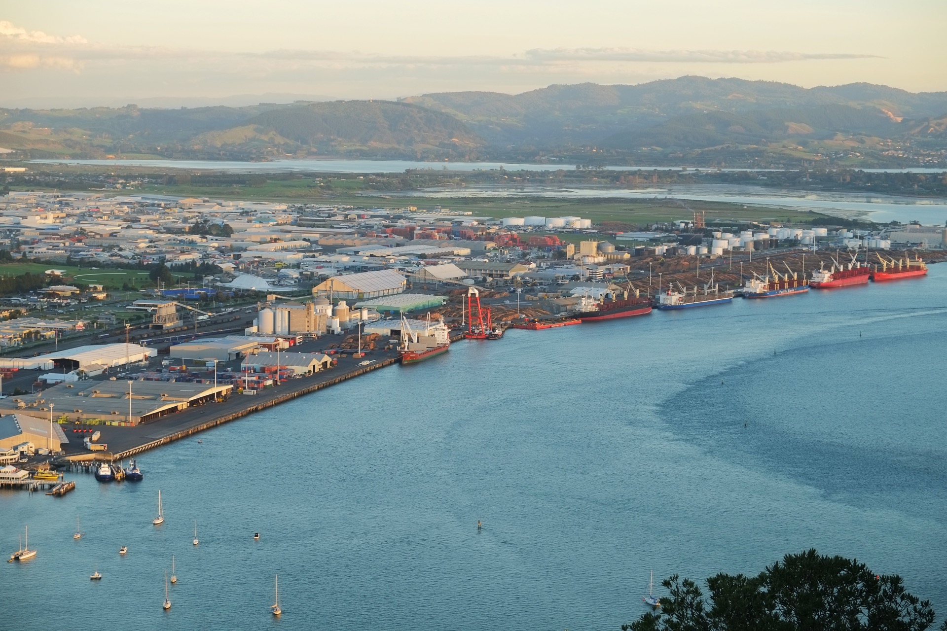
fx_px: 2183
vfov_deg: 16.5
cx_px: 474
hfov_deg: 24.5
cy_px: 316
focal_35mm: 83
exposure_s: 1/80
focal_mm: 55
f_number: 5.6
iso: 200
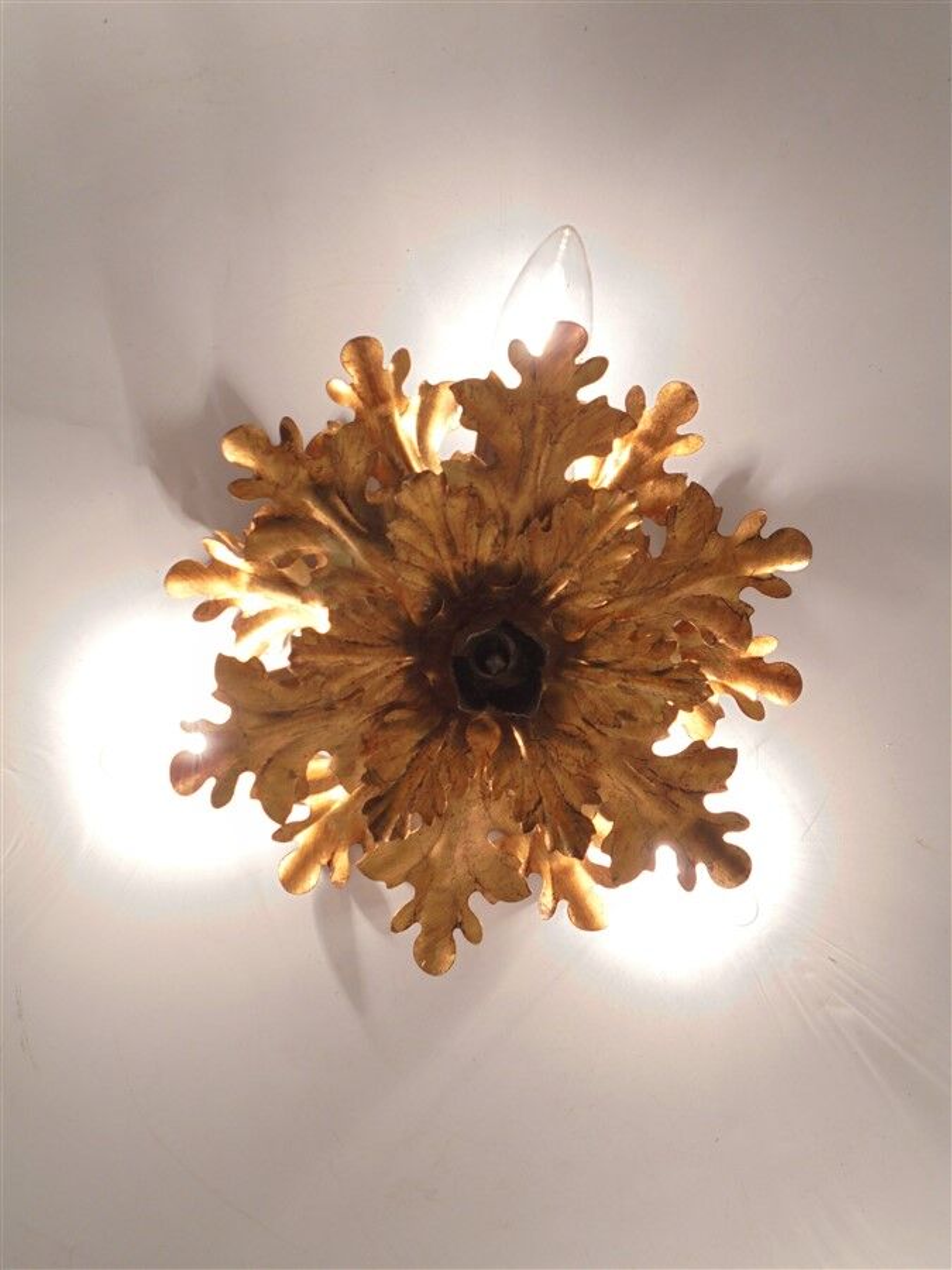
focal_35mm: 38
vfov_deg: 49.0
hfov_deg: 37.7
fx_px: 1393
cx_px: 476
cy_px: 635
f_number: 4.2
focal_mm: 6.9
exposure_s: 1/80
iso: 100
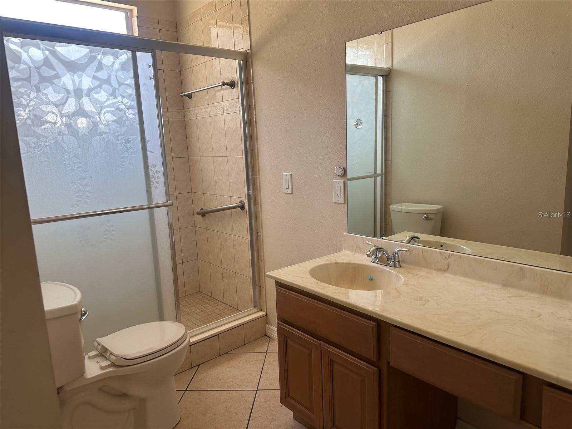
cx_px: 286
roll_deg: +2.7
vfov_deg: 56.8
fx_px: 397
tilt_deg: -11.4
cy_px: 214
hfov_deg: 71.6
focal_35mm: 24
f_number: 1.78
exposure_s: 1/121
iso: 100
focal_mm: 6.86
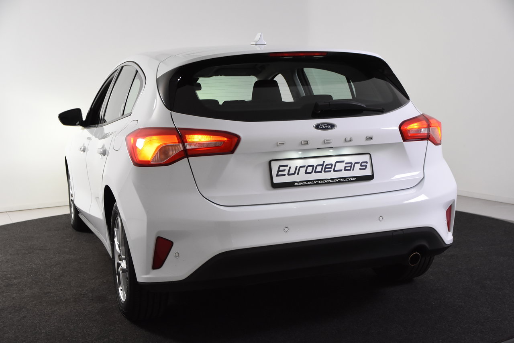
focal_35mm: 46
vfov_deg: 28.9
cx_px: 257
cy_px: 172
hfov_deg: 42.3
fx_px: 664
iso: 1600
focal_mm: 31
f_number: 5
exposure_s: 1/100
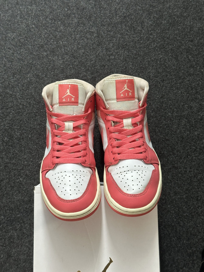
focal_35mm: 48
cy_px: 136
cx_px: 102
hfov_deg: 30.3
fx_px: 377
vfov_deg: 39.7
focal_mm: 6.86
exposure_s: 1/41
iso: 250
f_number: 1.78
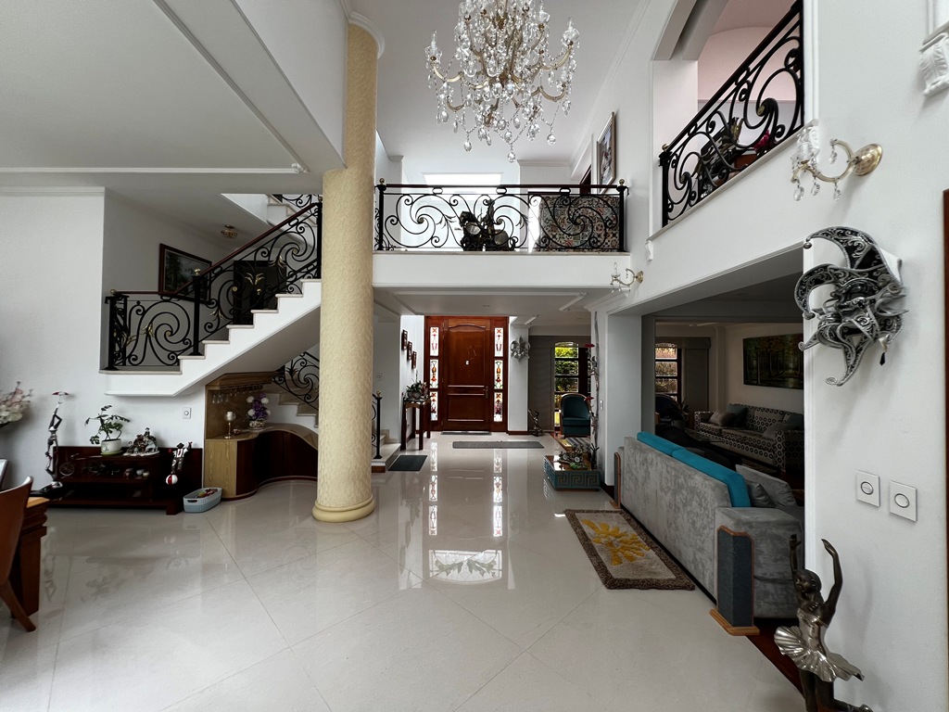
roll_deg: -1.3
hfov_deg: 106.2
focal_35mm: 13
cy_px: 356
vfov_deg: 89.9
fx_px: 356
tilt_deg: -0.4
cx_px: 474
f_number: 1.8
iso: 50
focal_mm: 1.57
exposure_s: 1/99
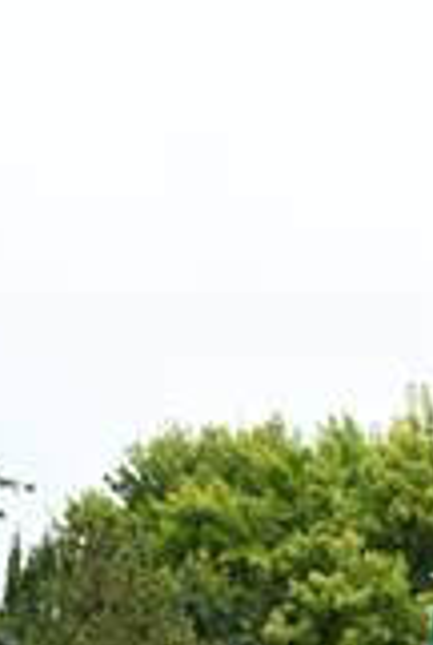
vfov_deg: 13.4
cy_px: 689
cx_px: 643
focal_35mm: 150
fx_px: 2694
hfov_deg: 9.0
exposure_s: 1/800
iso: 1600
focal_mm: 44
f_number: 4
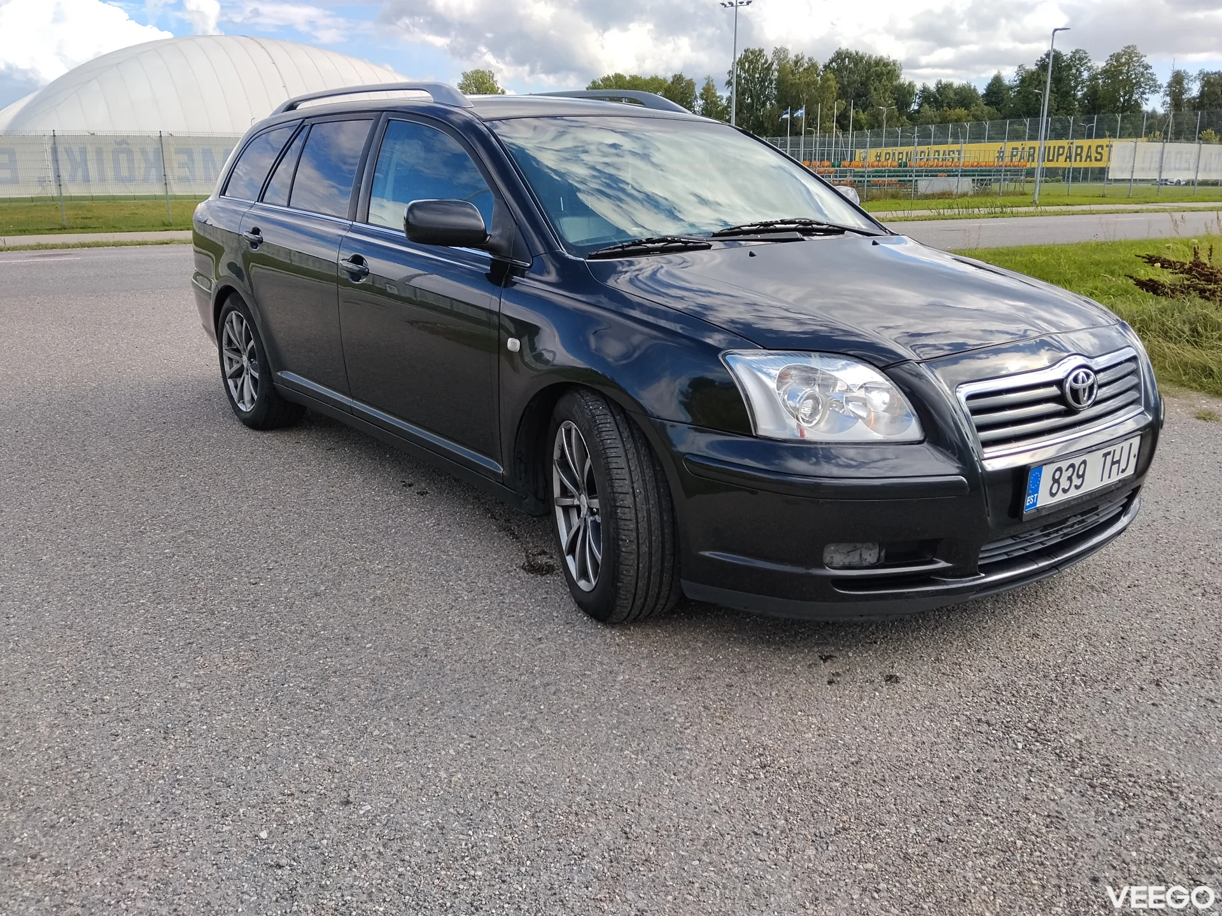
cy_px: 458
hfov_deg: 61.7
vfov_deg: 48.2
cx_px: 611
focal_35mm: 29
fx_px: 1024
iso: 50
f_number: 1.8
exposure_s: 1/982
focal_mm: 4.22
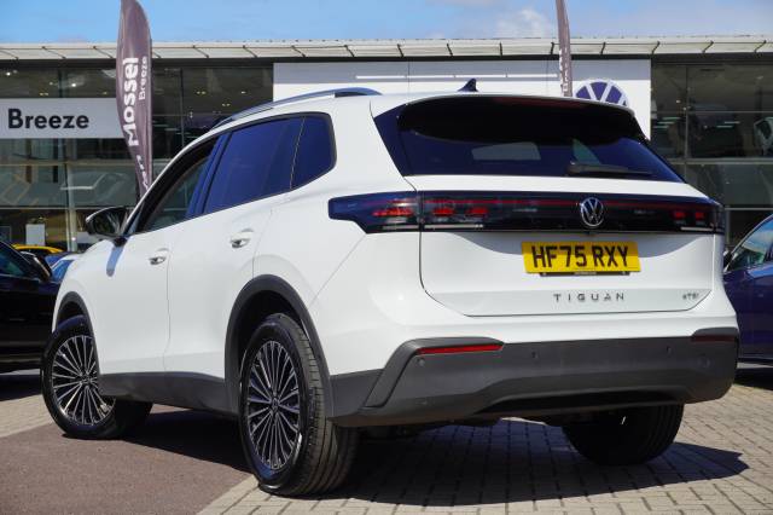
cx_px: 386
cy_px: 258
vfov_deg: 22.1
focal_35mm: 62
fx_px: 1320
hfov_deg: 32.6
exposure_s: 1/125
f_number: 10
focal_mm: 41
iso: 100
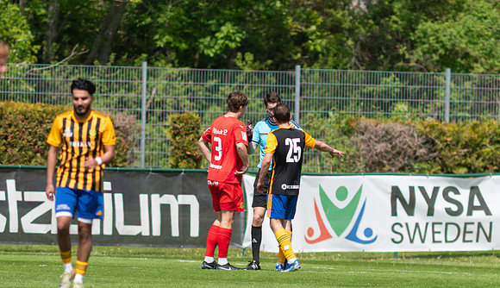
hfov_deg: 2.9
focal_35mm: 729
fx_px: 9717
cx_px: 291
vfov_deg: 1.7
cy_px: 195
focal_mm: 300
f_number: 3.2
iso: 100
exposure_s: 1/1600
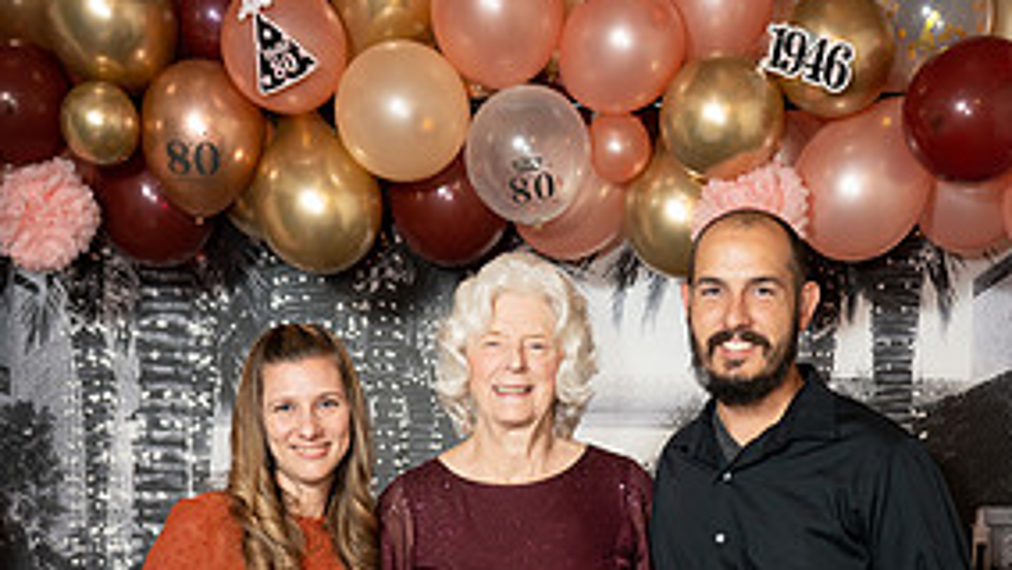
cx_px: 531
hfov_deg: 31.9
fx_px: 1772
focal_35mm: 66
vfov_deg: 17.4
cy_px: 691
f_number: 2.8
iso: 1000
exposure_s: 1/160
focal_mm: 39.8
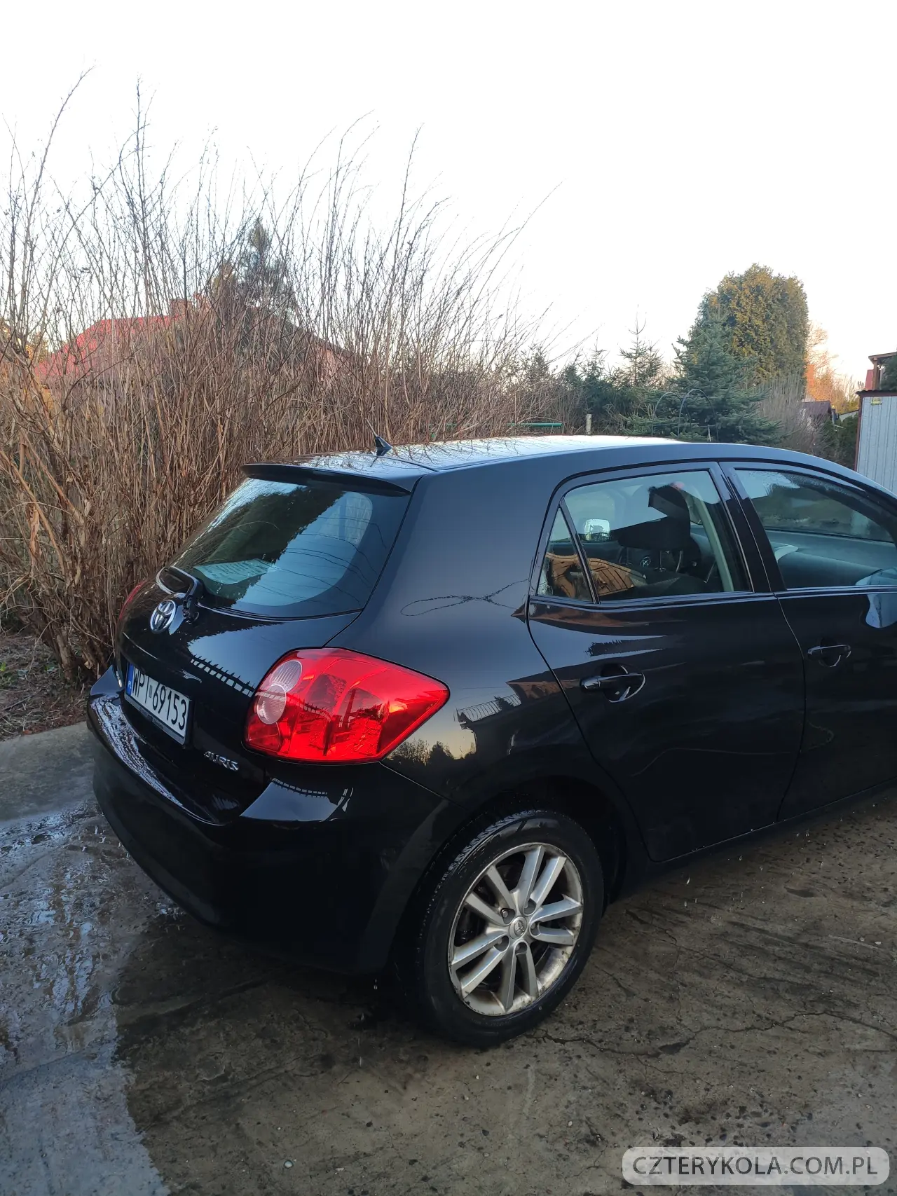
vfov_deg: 67.3
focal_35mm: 26
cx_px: 448
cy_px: 598
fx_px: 898
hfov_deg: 53.1
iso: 124
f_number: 1.75
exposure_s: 1/100
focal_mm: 4.77
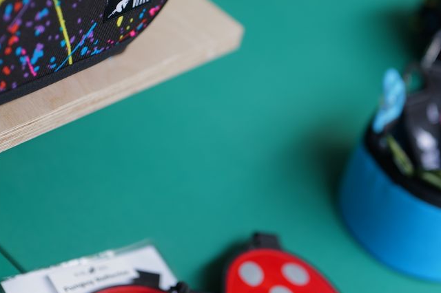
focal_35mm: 100
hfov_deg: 20.4
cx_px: 254
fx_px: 1224
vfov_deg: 13.6
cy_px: 68
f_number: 1.4
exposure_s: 1/125
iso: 250
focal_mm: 50
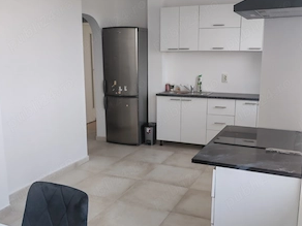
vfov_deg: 38.6
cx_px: 149
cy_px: 121
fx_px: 323
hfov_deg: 50.1
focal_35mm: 37
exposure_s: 1/100
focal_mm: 5.52
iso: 64
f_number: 1.95
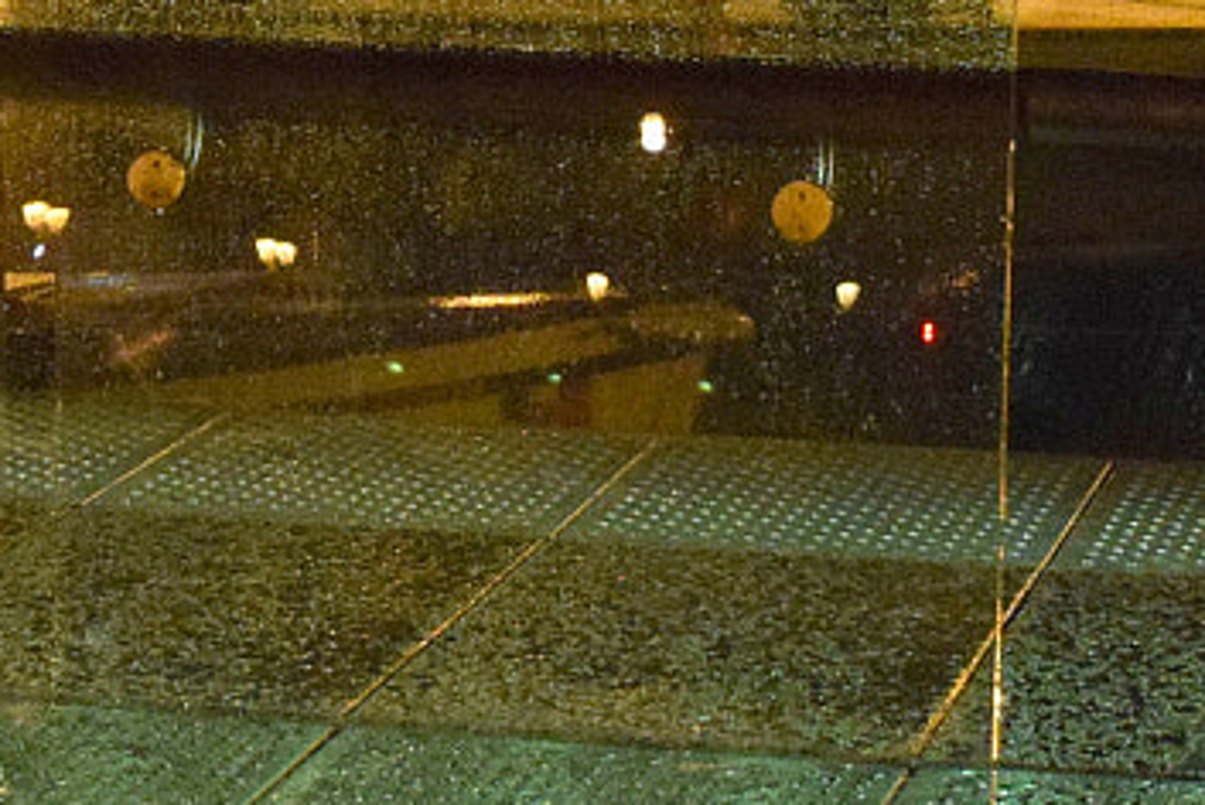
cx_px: 253
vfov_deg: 8.2
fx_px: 5460
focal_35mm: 163
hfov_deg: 12.5
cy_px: -534
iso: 4000
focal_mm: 24
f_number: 4
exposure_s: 1/60
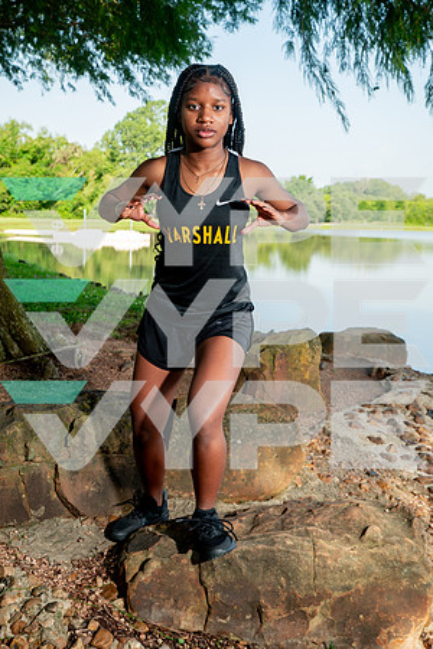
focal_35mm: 44
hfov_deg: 30.5
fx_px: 794
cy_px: 324
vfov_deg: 44.5
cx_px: 216
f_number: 7.1
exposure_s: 1/200
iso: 200
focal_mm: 44
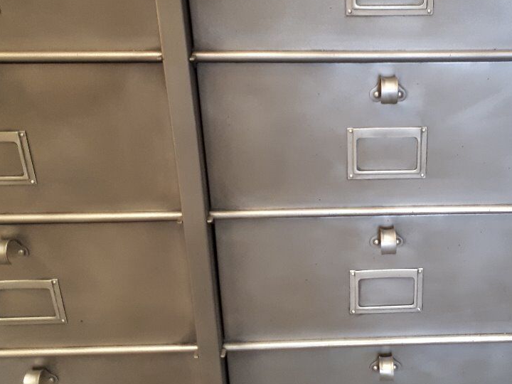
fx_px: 710
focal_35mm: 48
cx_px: 384
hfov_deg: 38.6
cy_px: 149
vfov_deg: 30.2
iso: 125
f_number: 1.9
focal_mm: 3.6
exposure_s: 1/33
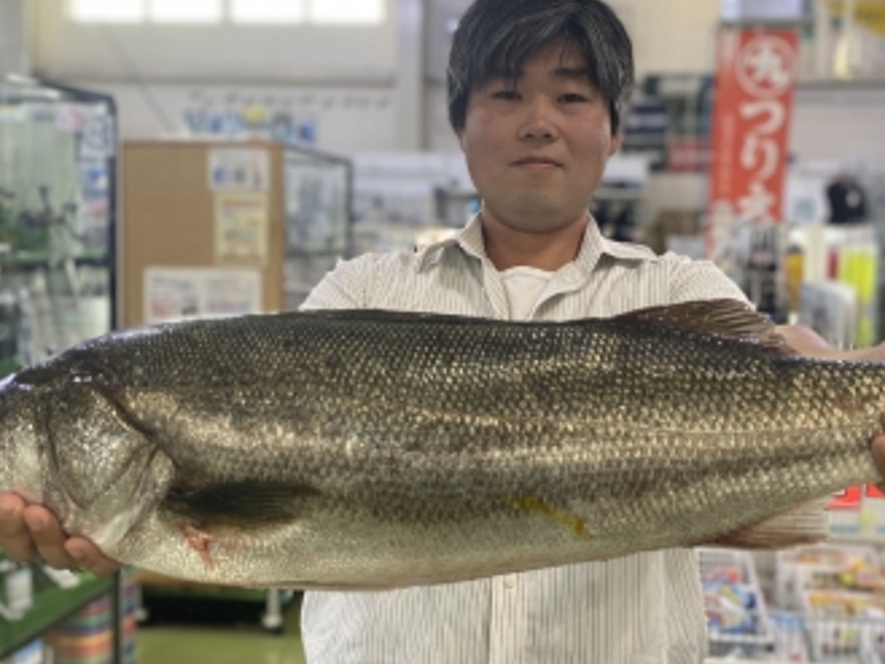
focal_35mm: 45
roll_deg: -0.3
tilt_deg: -5.4
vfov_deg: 32.2
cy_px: 324
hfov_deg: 41.8
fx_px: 1151
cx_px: 550
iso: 125
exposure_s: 1/100
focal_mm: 4.25
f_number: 1.8
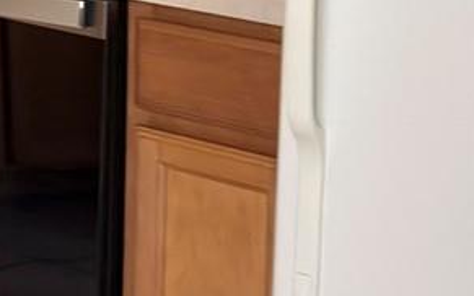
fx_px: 1809
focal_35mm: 140
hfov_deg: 12.7
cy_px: -275
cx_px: -536
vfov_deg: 8.9
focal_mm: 6.76
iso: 400
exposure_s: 1/40
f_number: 1.78
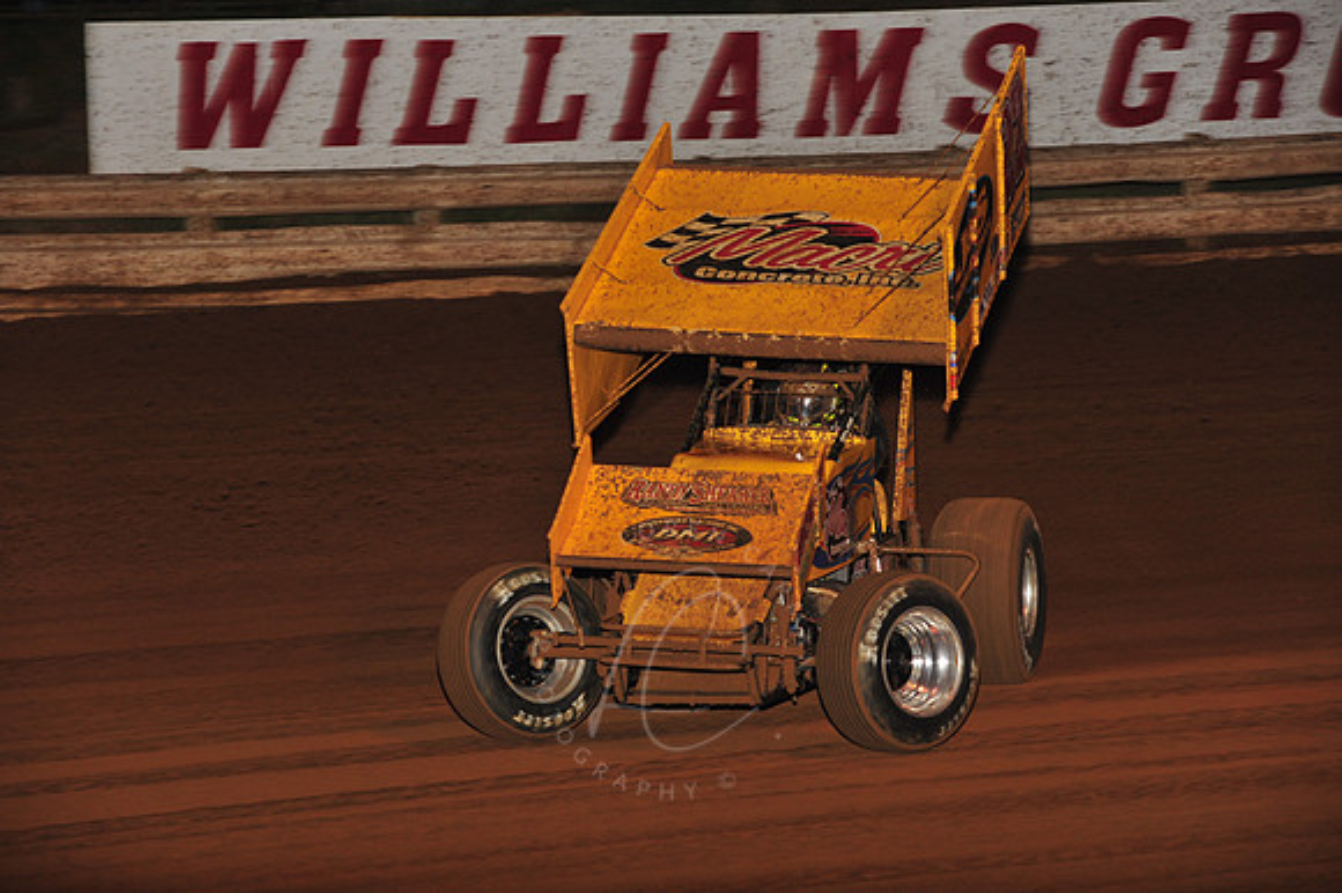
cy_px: 446
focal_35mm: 145
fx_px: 5402
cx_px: 671
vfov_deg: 9.5
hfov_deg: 14.2
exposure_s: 1/320
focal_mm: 145
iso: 1000
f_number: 7.1
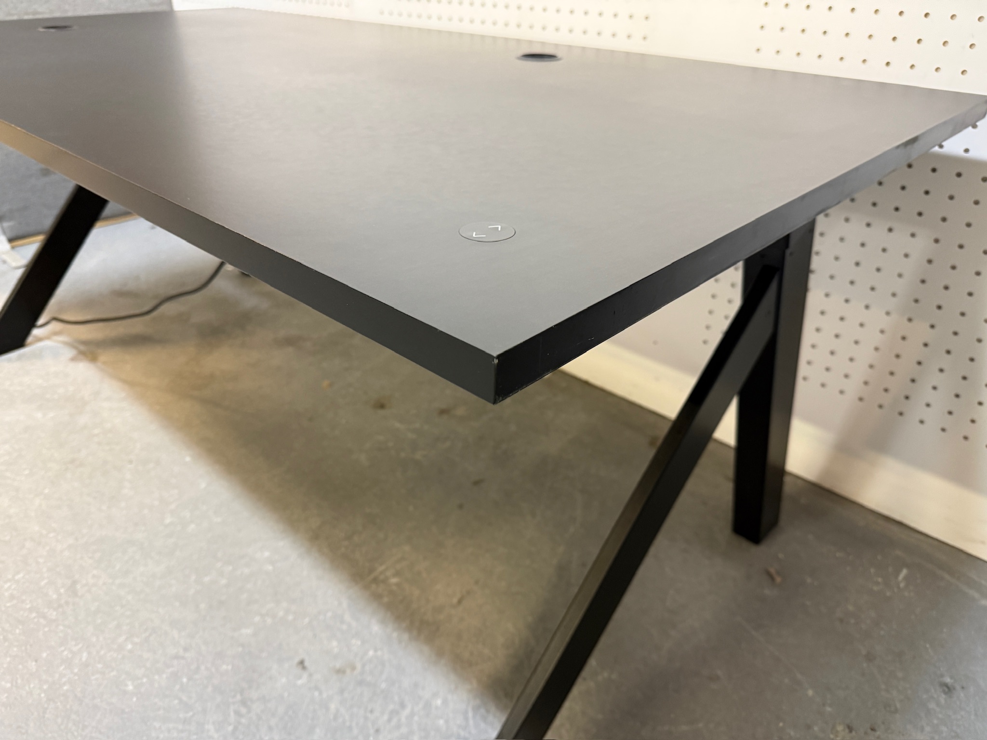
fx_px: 684
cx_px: 494
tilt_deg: -30.8
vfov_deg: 56.8
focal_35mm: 24
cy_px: 370
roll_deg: +0.0
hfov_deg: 71.6
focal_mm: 6.76
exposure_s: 1/50
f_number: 1.78
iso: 320
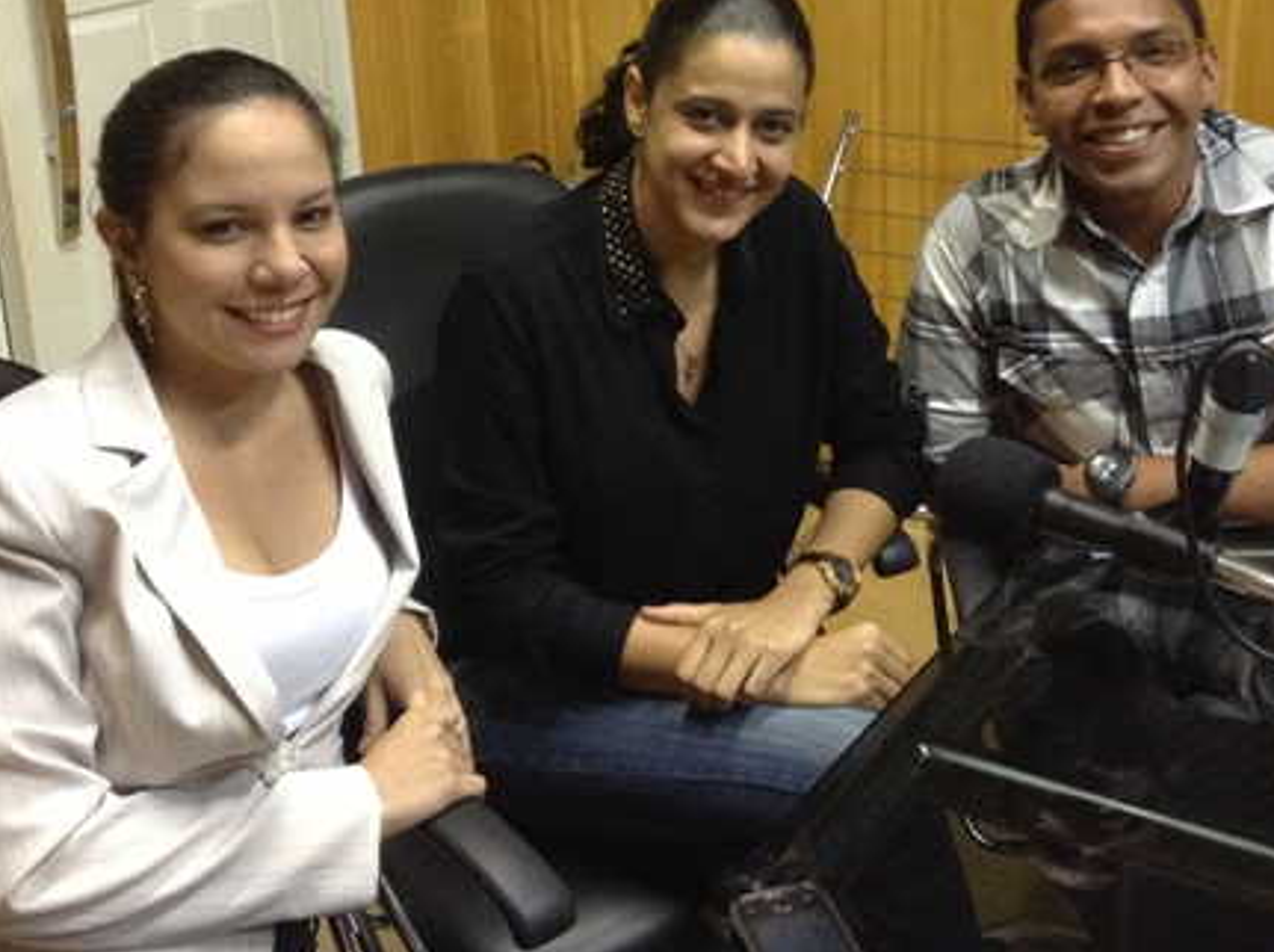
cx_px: 650
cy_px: 272
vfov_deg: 29.3
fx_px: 1801
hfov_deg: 39.0
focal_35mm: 49
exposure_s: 1/24
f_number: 2.4
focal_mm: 3.3
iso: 200
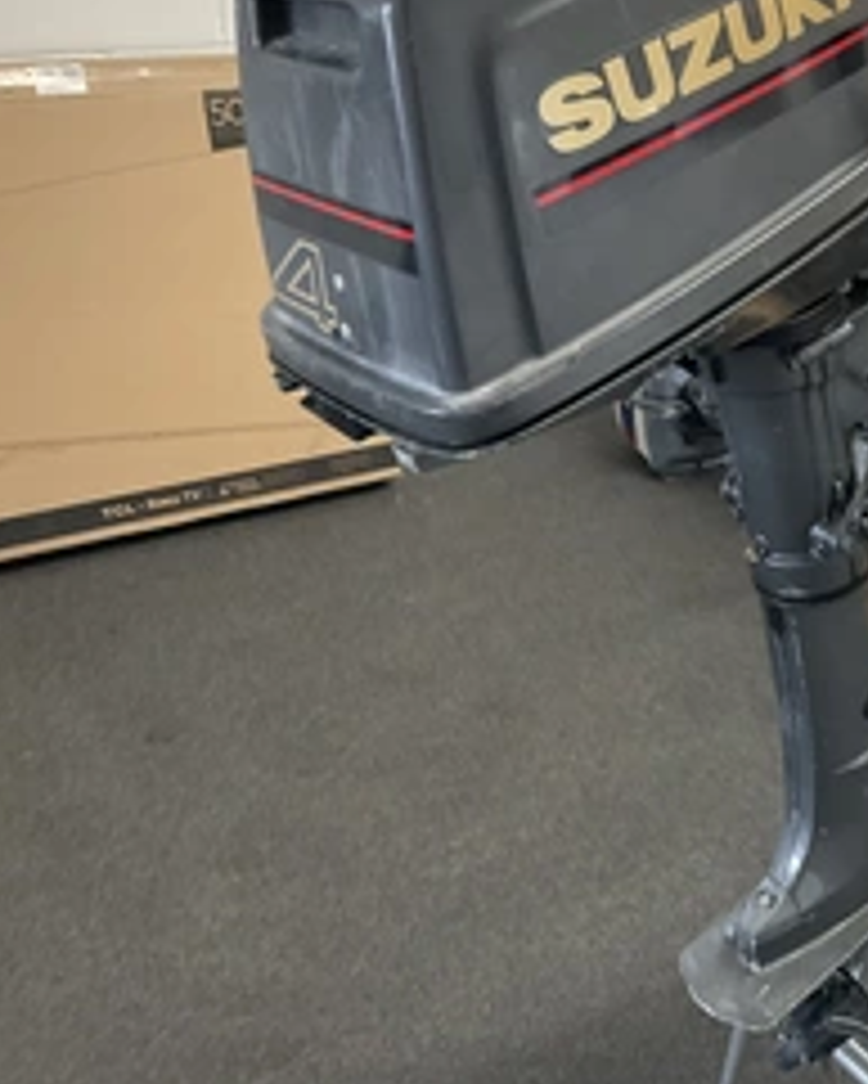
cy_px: 418
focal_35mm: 47
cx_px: 756
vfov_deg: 39.3
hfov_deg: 30.9
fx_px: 1508
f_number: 1.8
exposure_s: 1/60
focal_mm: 3
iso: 250
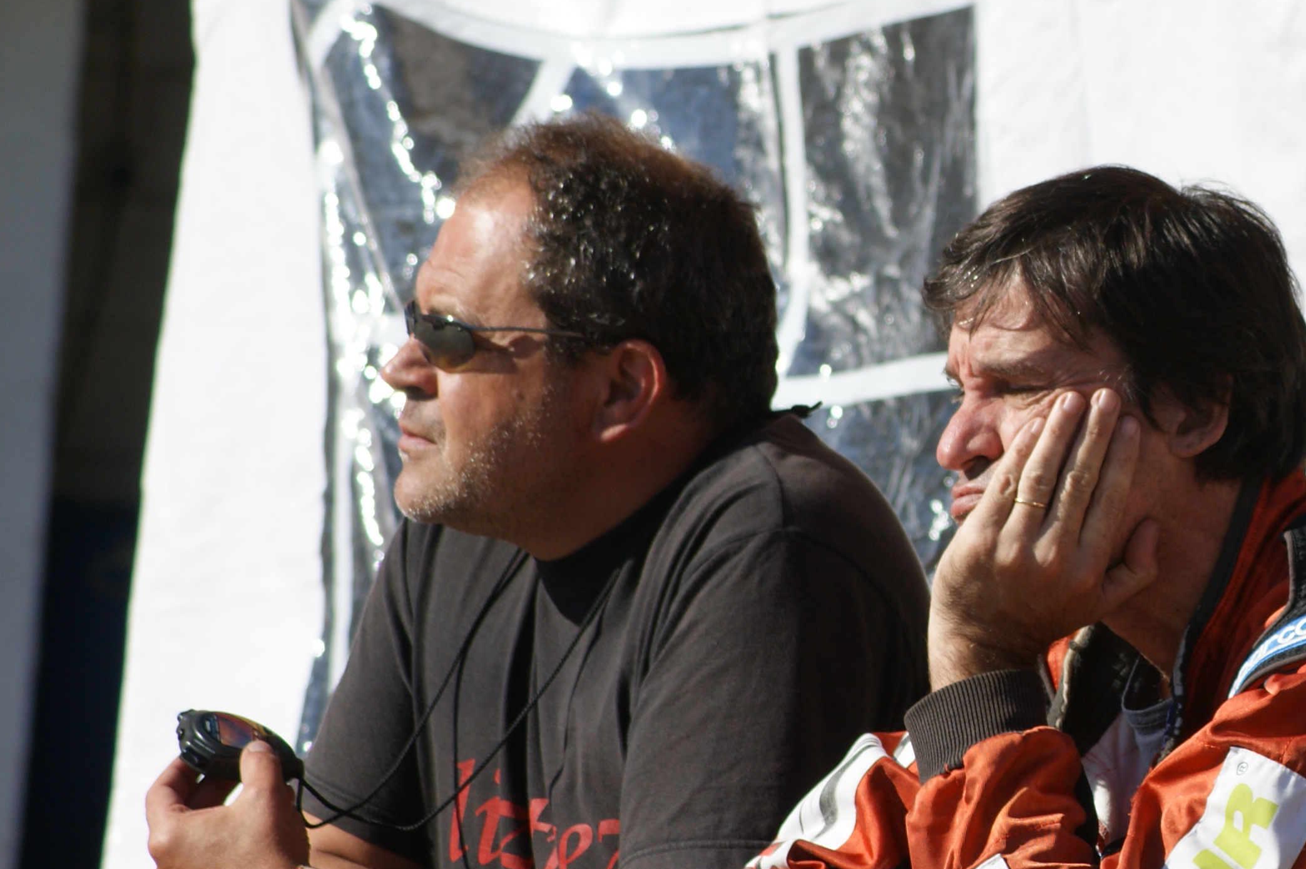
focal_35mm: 396
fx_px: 14357
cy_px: 357
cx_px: 1392
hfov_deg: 5.2
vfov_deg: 3.5
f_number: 6.3
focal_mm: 120
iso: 100
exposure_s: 1/400
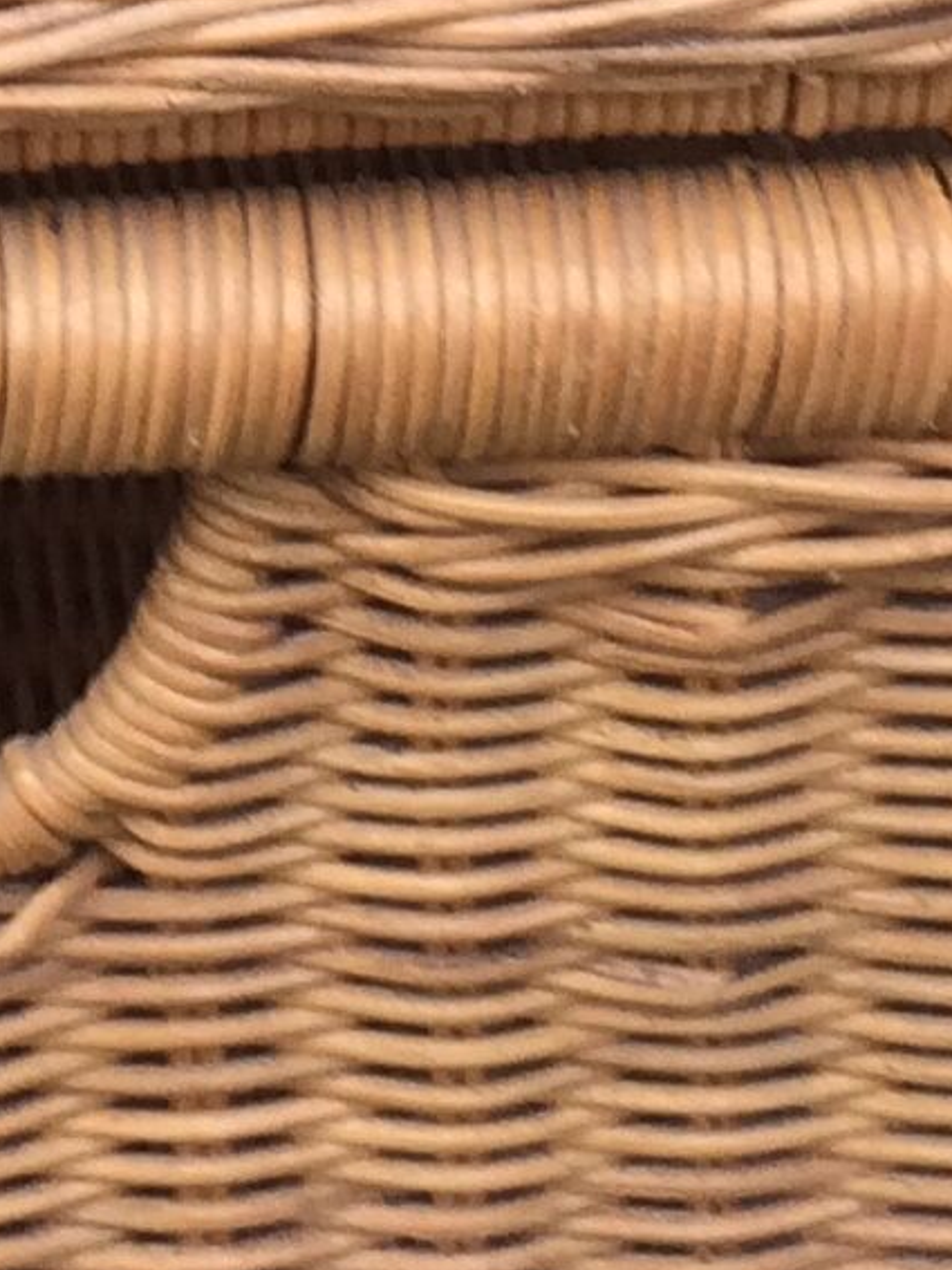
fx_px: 6126
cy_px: -423
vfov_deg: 11.5
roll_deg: +3.0
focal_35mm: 167
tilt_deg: -21.8
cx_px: -208
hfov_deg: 8.8
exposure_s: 1/263
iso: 32
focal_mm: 4.15
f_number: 2.2
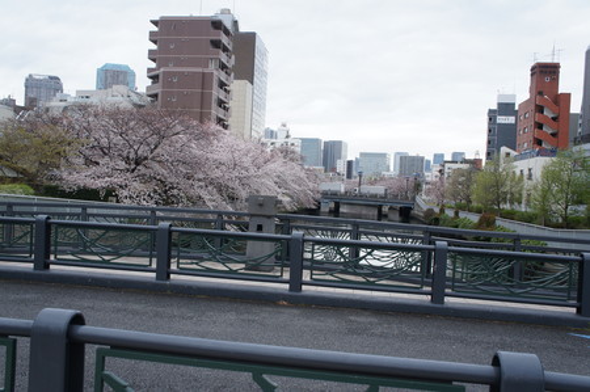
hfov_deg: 59.5
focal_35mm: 32
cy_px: 196
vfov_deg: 41.6
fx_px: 516
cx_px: 295
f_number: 6.3
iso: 200
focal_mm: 21
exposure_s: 1/160
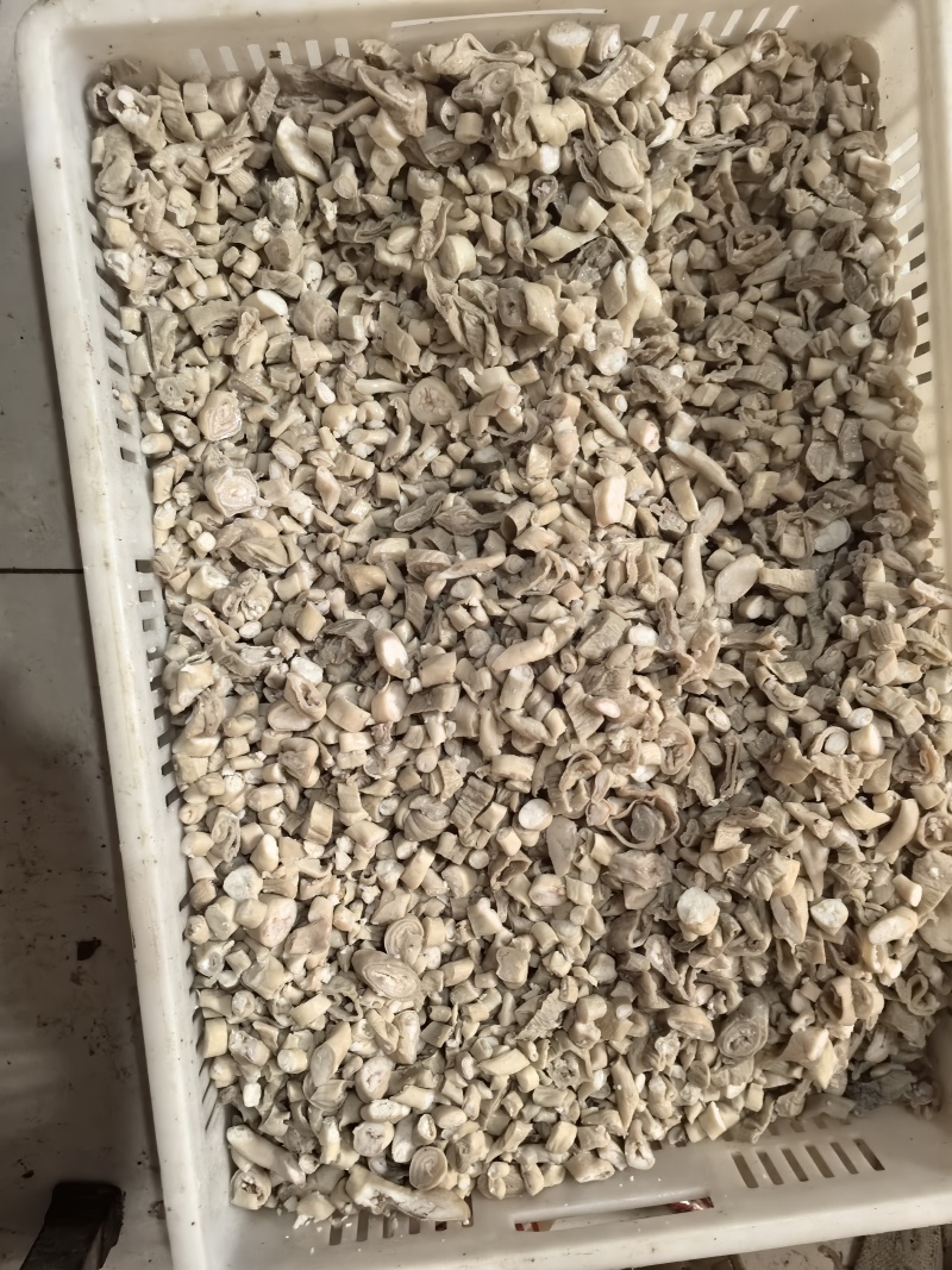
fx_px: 990
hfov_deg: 51.3
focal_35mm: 27
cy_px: 635
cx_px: 476
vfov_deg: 65.3
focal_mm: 5.75
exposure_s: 1/100
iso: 1000
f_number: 2
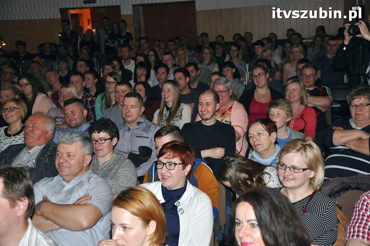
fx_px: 524
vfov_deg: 26.4
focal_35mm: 51
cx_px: 185
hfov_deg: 38.9
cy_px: 123
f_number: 4.2
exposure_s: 1/60
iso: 1000
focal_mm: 34
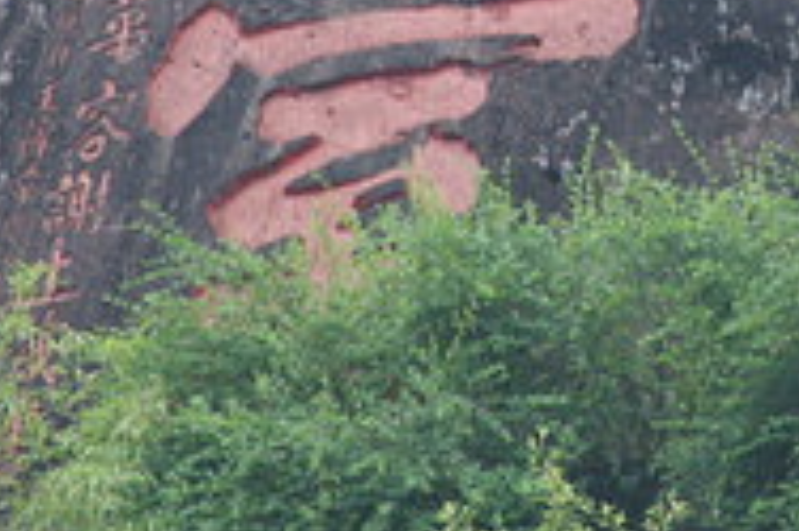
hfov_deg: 2.5
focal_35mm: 839
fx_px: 18604
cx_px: 812
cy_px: -32
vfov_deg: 1.6
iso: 400
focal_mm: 150
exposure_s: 1/50
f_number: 6.3
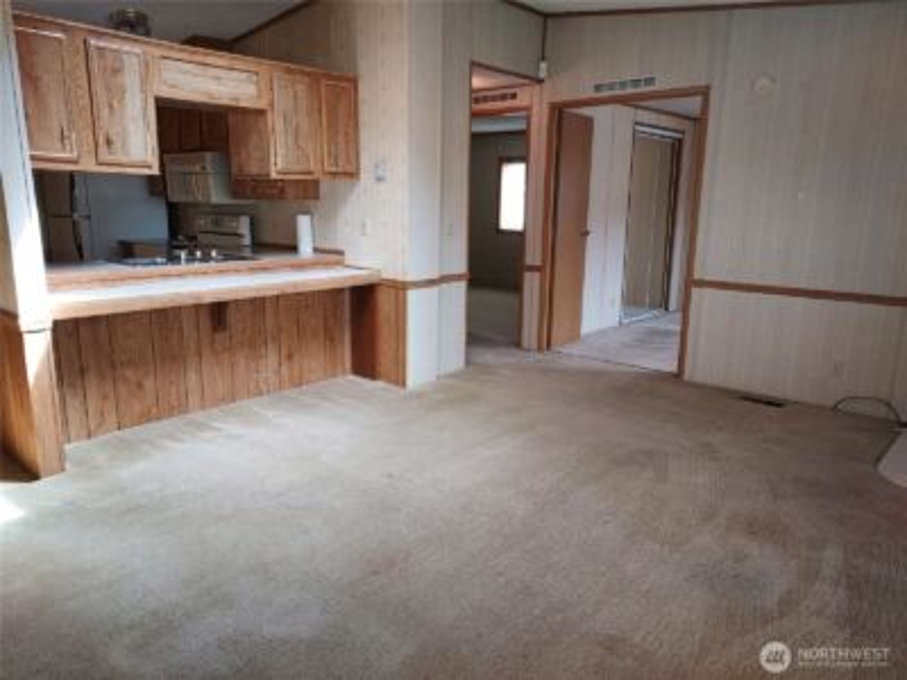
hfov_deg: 71.6
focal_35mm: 24
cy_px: 340
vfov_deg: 56.8
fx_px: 629
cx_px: 454
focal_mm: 4.6
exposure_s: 1/60
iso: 125
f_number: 1.8
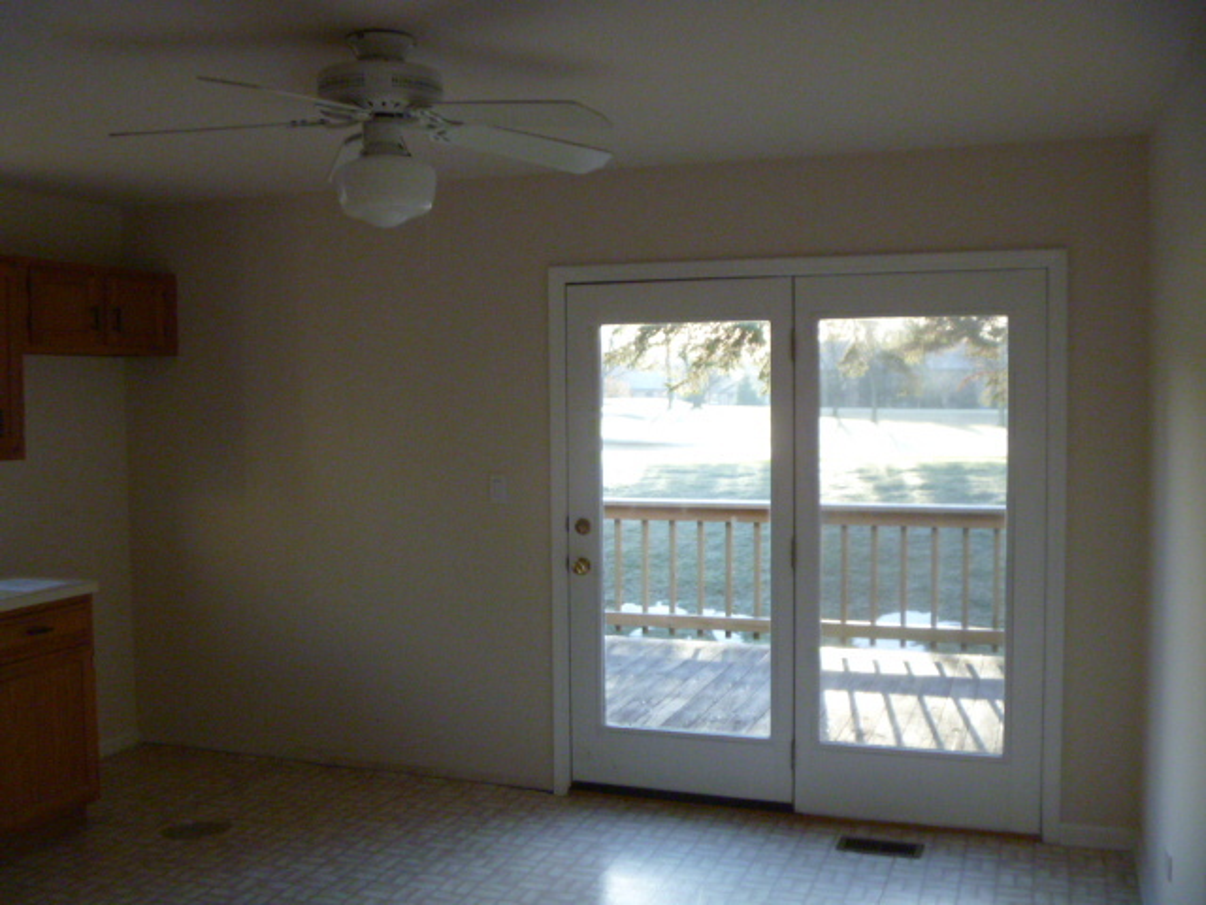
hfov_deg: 52.6
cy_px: 452
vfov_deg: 40.7
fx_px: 1219
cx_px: 603
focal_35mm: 35
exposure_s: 1/125
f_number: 3.5
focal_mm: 6.3
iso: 400
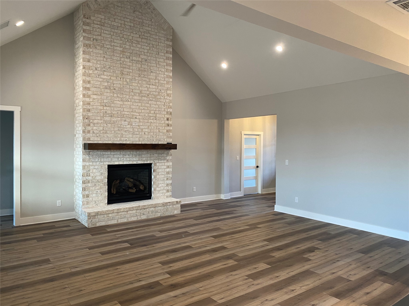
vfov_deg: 53.1
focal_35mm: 26
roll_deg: -0.6
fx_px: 307
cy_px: 153
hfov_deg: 67.3
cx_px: 204
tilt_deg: -1.4
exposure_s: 1/60
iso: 160
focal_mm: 4.25
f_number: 1.8
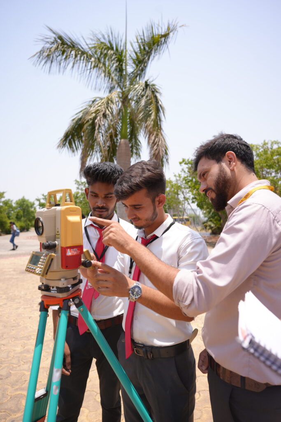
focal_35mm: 24
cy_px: 211
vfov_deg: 73.7
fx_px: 281
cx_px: 140
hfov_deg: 53.1
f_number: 4
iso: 100
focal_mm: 24
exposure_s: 1/640
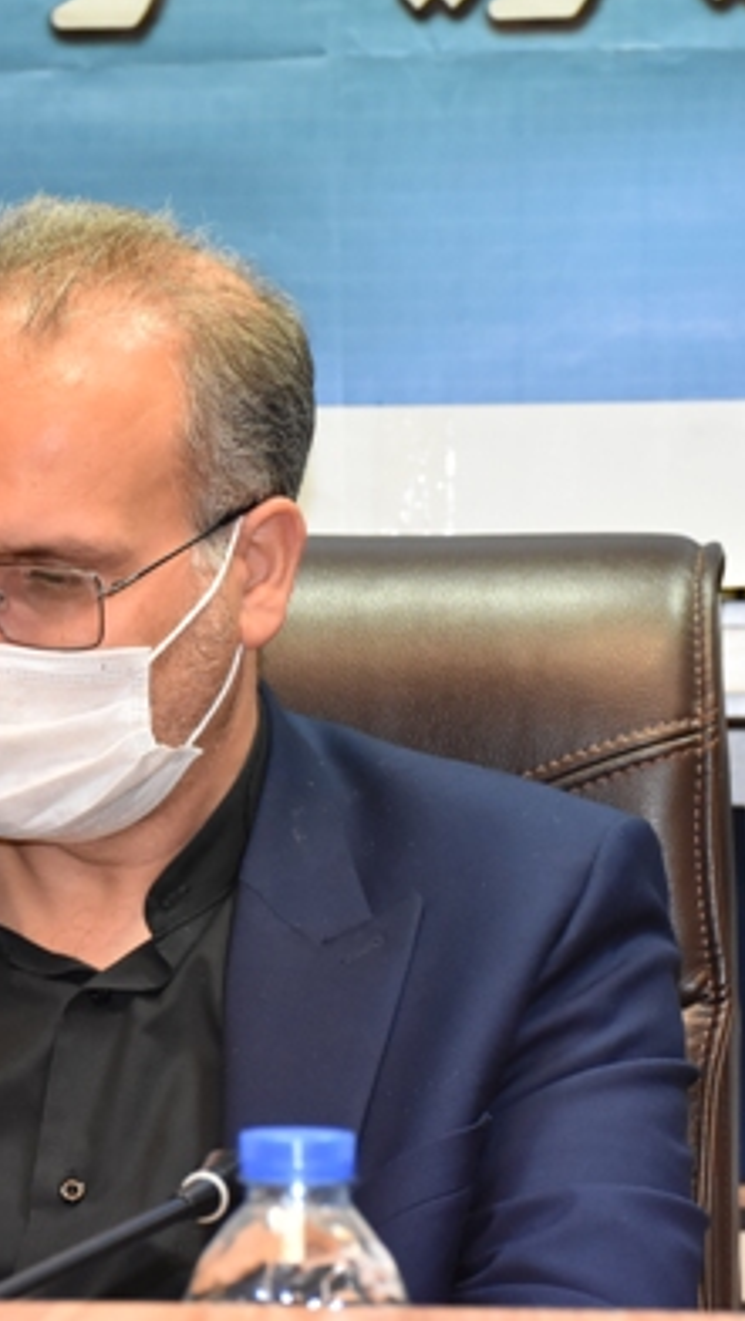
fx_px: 4382
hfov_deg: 9.7
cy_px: 667
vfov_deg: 17.1
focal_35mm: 125
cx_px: 219
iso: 2500
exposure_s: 1/250
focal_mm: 52
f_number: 6.3
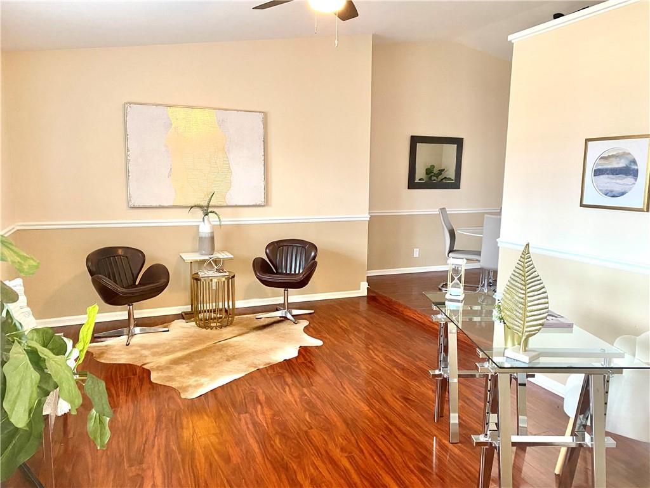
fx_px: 488
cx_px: 325
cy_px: 244
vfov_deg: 53.1
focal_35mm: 26
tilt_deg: -7.4
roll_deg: -0.6
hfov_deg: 67.3
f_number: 1.8
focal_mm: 4.25
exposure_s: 1/60
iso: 200
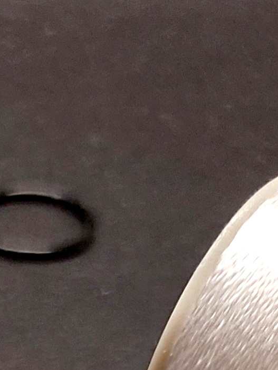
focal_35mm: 158
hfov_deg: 7.8
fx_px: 1691
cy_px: 1192
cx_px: -617
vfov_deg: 9.3
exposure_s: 1/100
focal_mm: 5.23
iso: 32
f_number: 1.8
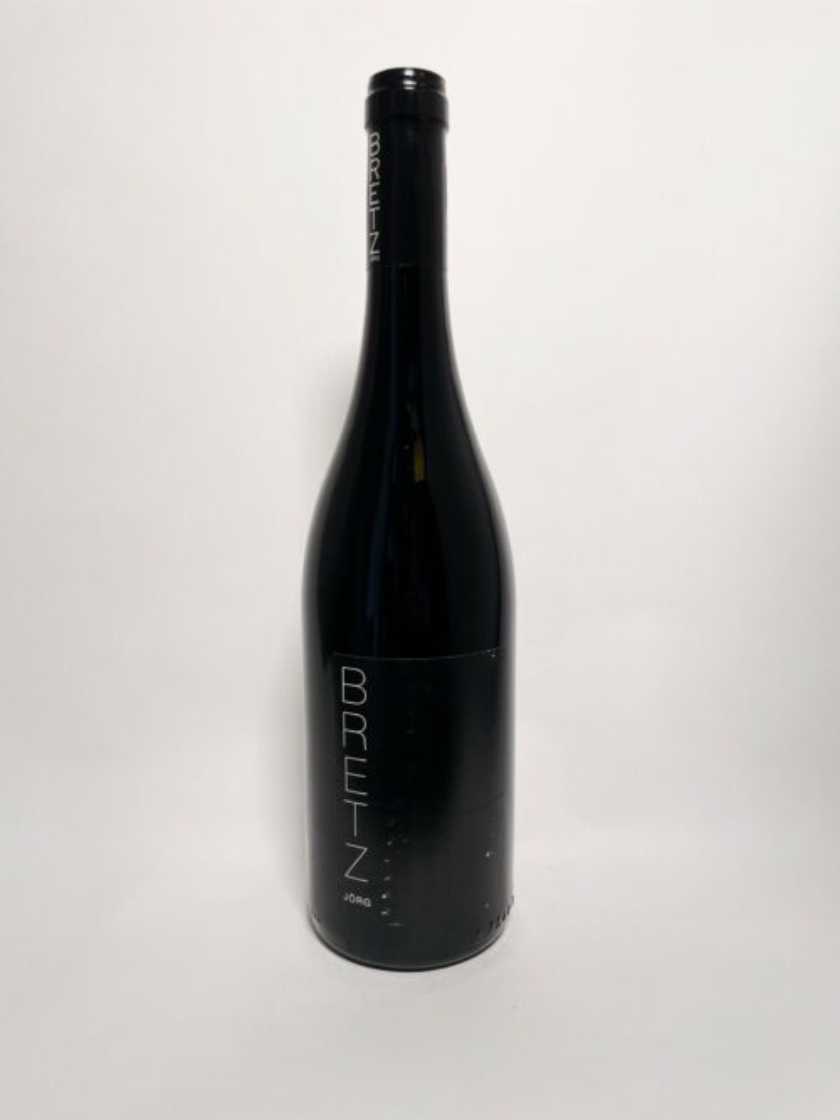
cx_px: 420
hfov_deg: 53.0
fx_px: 841
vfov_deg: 67.3
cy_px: 560
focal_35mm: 26
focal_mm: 4.2
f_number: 1.6
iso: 32
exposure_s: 1/296
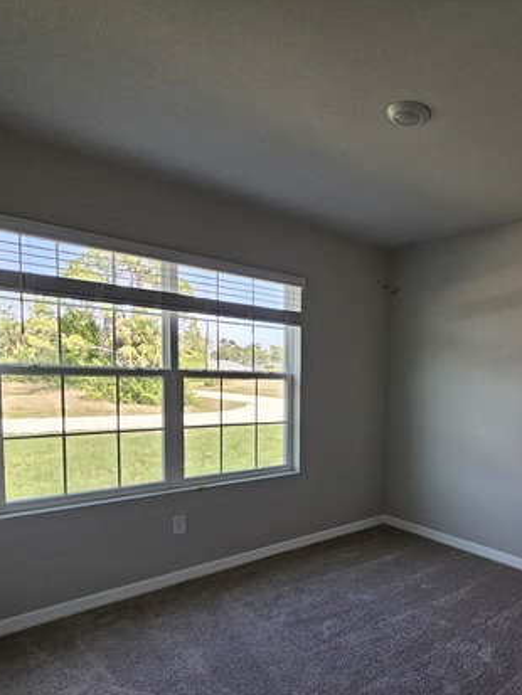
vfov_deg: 78.4
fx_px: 422
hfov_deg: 58.0
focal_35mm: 21
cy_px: 402
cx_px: 427
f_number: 2.2
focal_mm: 2.2
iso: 80
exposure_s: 1/120
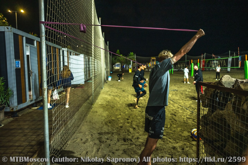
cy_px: 82
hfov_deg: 64.6
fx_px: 196
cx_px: 124
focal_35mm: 28
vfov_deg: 45.7
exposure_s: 1/250
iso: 2000
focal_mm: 28.5
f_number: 2.8
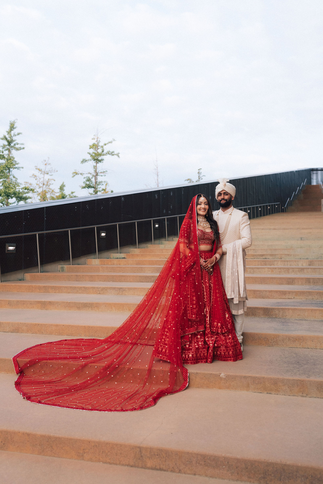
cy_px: 242
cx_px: 162
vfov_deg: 54.4
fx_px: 471
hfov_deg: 37.9
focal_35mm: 35
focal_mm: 35
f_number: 2.8
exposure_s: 1/3200
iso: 800
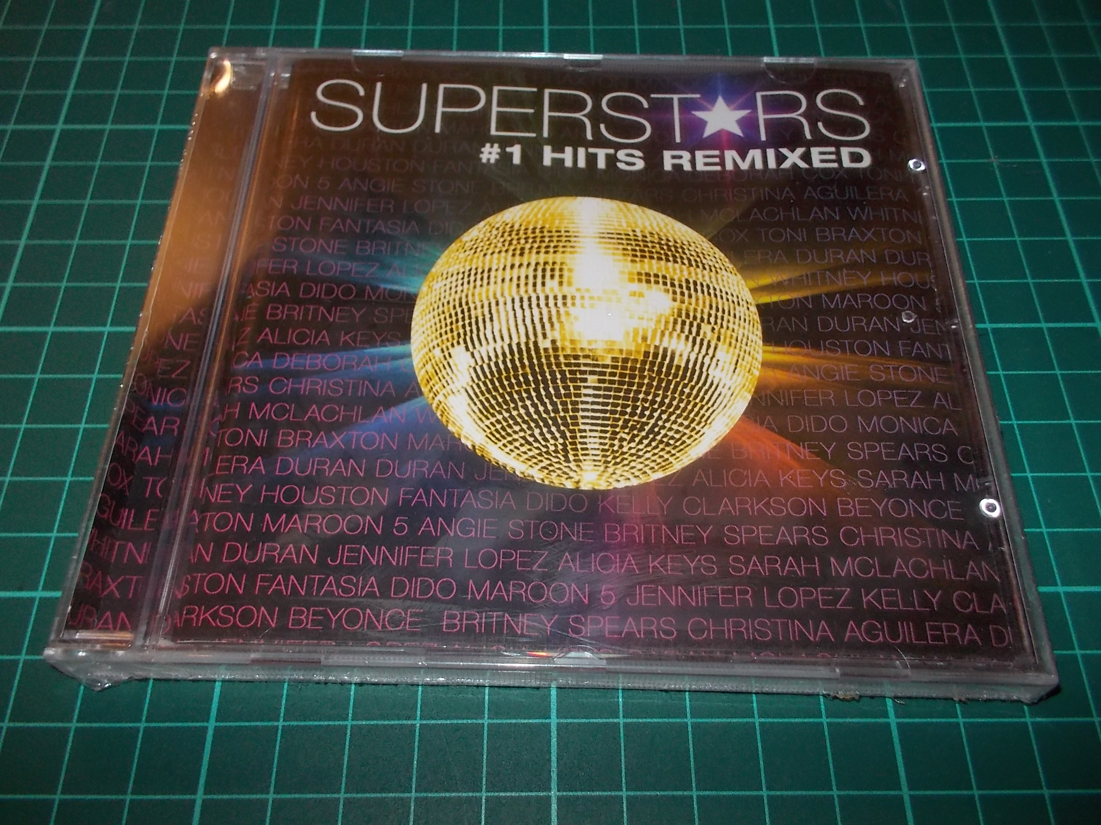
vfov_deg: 48.2
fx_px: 922
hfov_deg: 61.7
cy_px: 412
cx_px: 550
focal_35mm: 29
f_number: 3.3
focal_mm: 4.1
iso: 200
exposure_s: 1/30
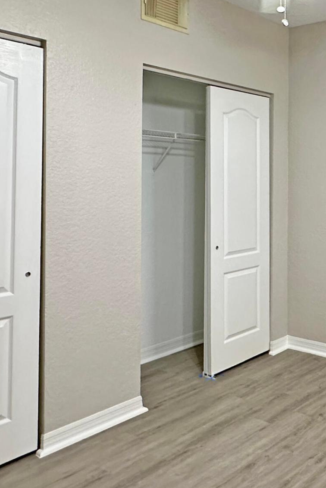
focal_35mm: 37
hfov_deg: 32.2
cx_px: 348
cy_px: 180
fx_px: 502
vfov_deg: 51.3
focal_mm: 2.22
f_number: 2.2
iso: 320
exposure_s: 1/60
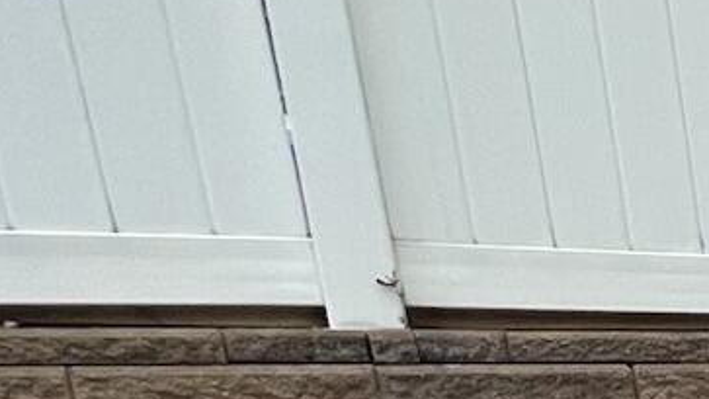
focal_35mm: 80
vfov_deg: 13.3
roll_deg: +1.8
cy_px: 755
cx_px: 1838
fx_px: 1504
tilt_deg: -12.2
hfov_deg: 13.8
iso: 160
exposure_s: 1/120
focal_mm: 1.57
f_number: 1.8
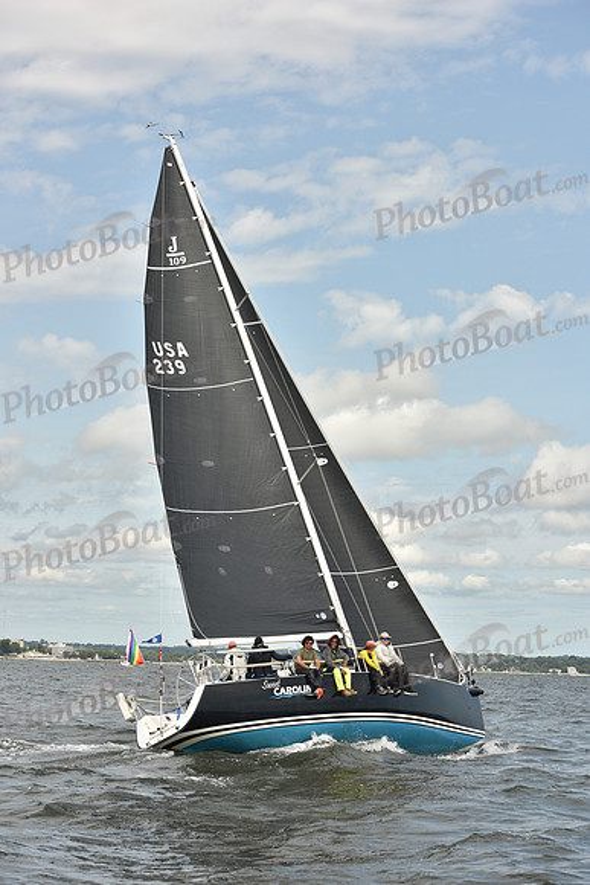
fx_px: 1720
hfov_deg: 19.5
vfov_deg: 28.8
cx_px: 295
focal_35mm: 70
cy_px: 442
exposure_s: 1/800
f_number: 9
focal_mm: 70
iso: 250
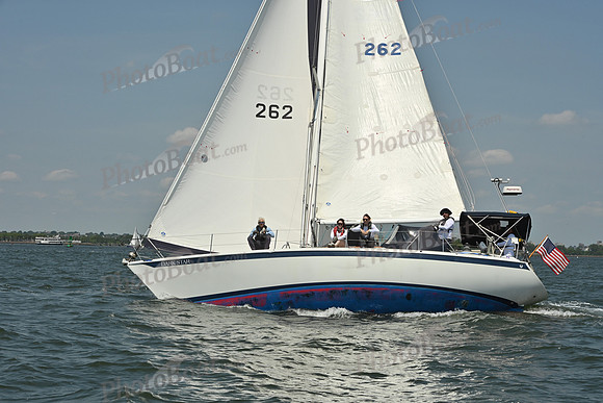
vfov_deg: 19.5
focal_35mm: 70
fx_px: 1173
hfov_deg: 28.8
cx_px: 302
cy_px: 202
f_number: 14
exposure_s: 1/1250
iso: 320
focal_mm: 70
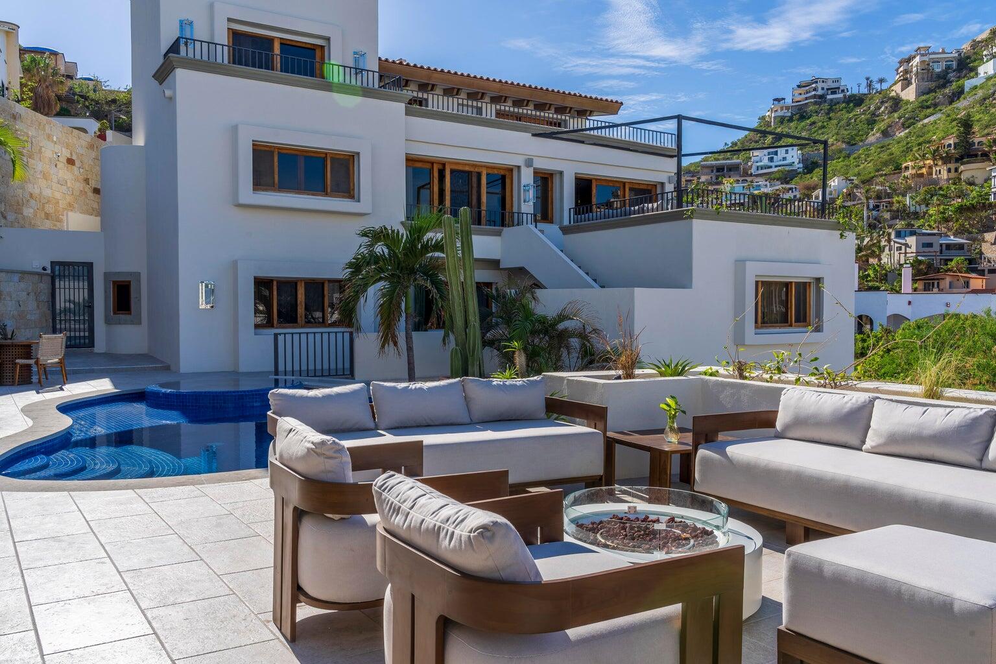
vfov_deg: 46.4
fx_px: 775
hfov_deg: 65.5
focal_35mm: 28
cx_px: 498
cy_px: 332
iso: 100
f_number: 14
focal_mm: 28
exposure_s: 1/1000
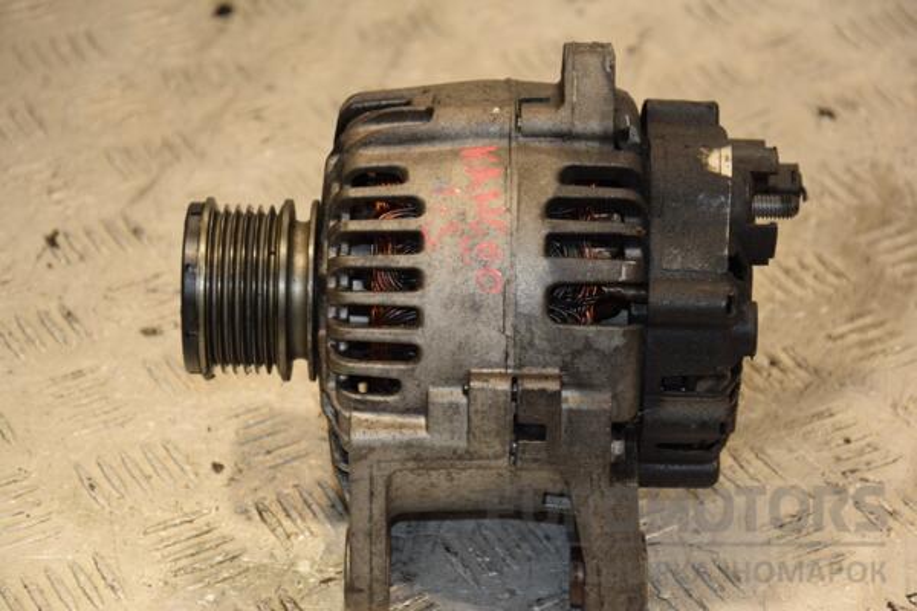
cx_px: 458
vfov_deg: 11.4
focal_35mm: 120
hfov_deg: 17.1
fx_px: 3056
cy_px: 306
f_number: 5.3
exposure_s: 1/160
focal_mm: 80
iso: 800
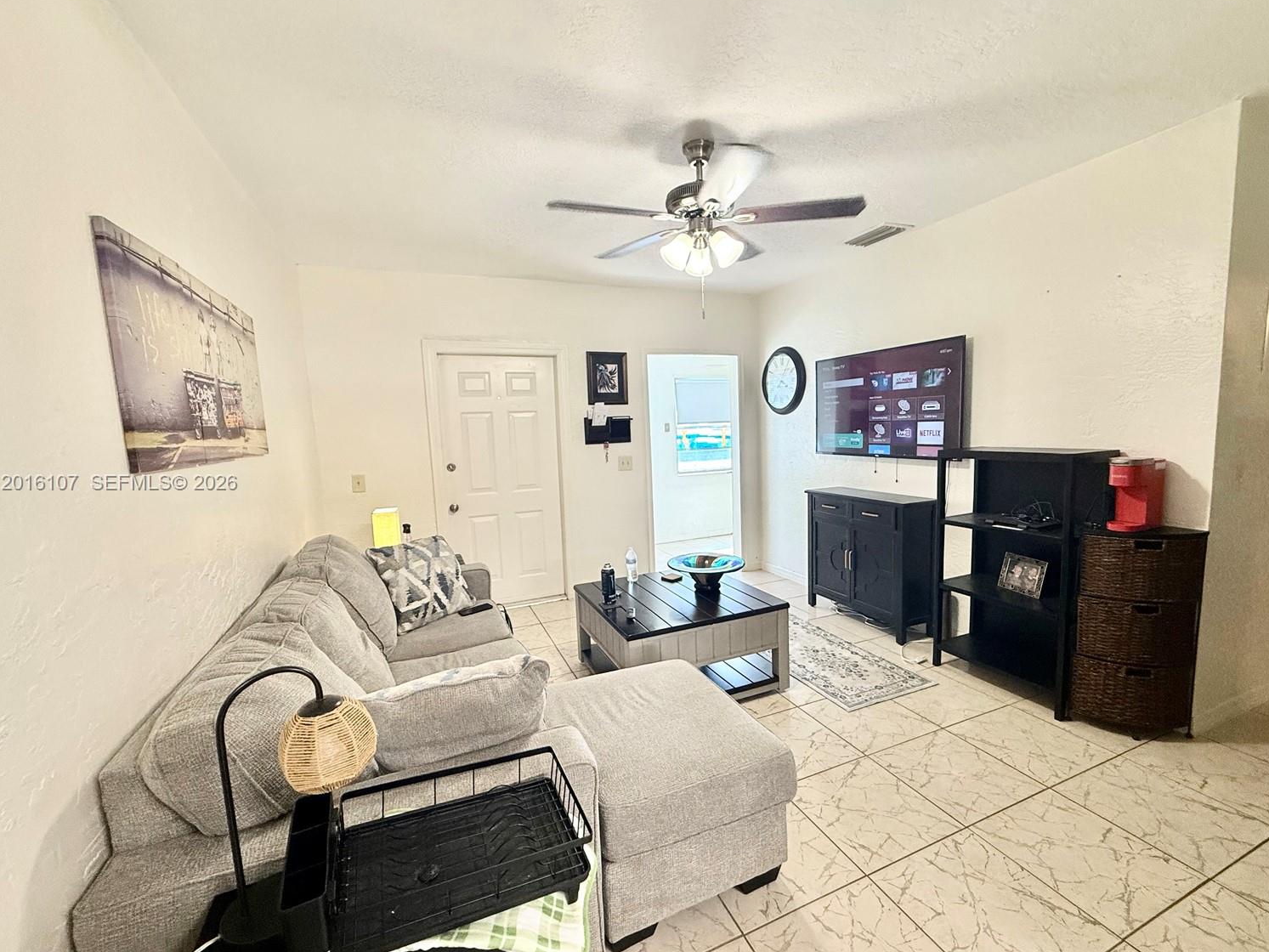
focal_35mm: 15
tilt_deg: -4.8
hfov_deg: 98.1
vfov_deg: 81.7
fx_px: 550
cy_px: 484
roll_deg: +1.7
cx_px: 652
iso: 250
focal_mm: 2.22
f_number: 2.2
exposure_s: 1/120
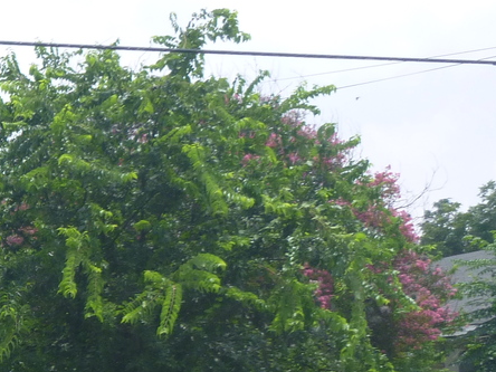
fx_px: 1161
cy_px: 390
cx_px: -133
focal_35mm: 81
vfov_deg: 17.7
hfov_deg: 21.9
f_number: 3.9
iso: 100
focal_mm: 4.5
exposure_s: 1/500
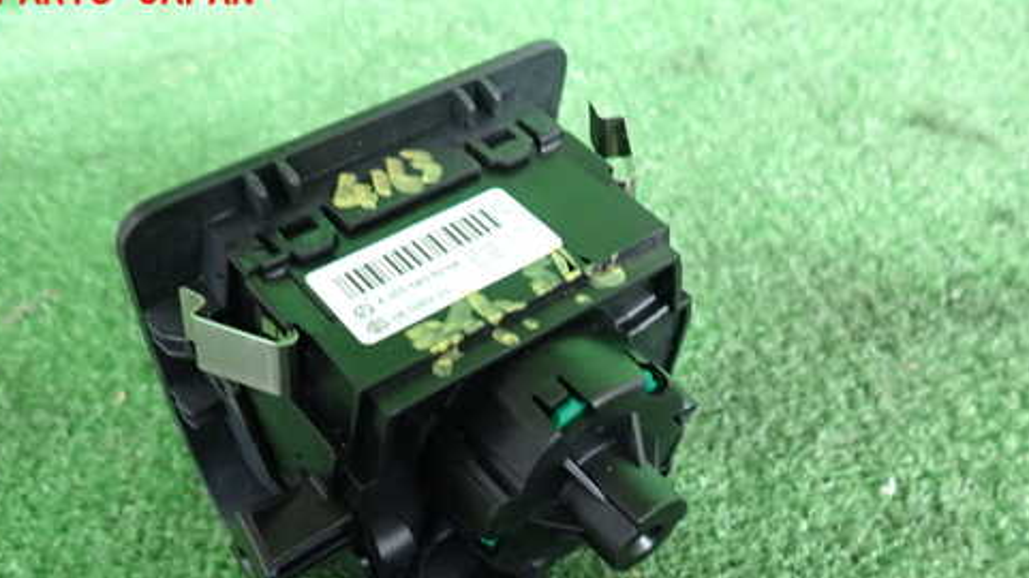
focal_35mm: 34
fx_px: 927
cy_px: 445
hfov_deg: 58.0
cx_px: 507
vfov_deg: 33.8
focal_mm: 4.5
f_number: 2
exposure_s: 1/30
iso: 400
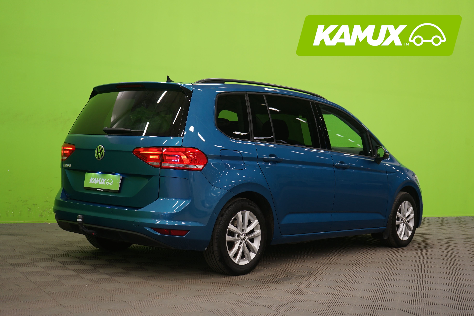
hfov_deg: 39.6
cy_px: 158
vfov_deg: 27.0
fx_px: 658
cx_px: 237
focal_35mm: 50
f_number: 5
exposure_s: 1/8
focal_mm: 50
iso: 400
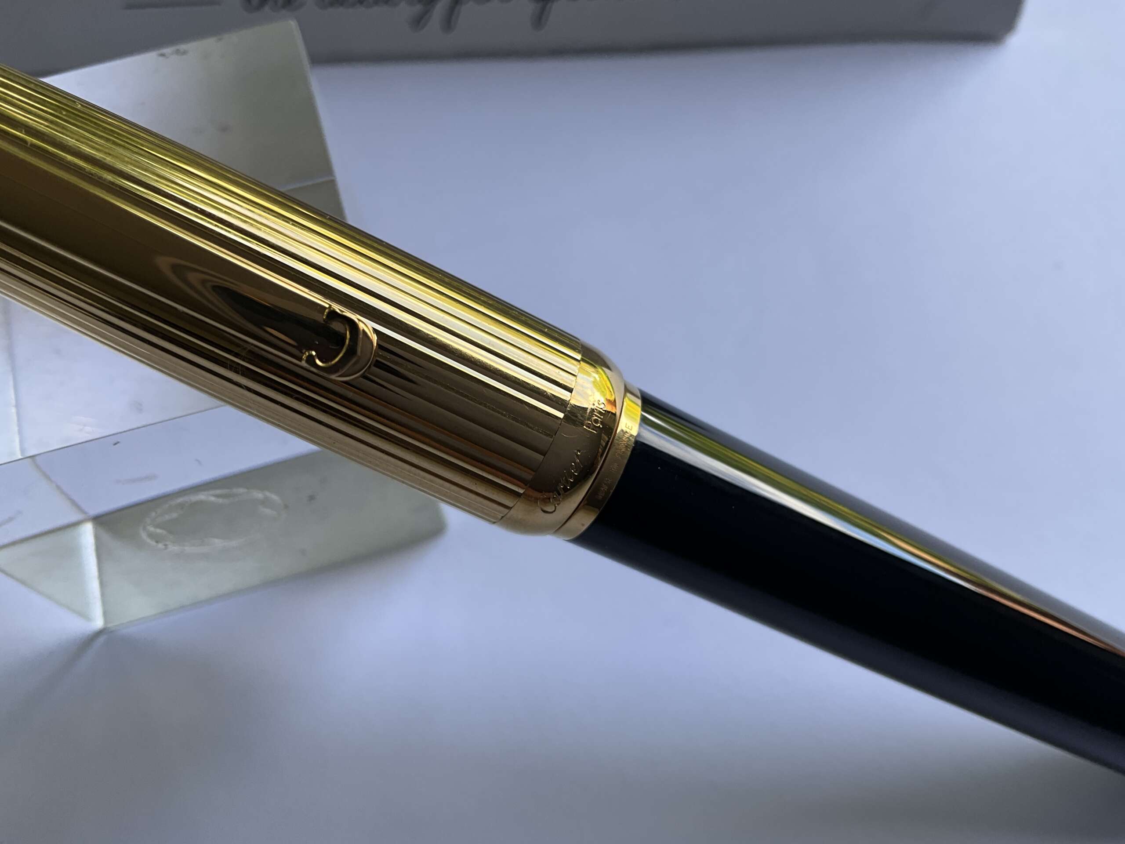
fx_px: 942
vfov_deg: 48.2
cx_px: 562
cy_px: 422
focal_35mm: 29
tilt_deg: -65.1
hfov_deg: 61.7
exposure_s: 1/122
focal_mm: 3
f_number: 1.8
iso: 25
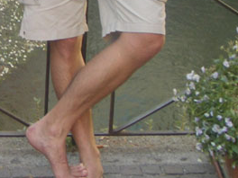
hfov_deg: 14.1
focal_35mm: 136
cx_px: -49
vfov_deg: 10.6
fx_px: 935
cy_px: -78
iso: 50
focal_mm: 5.8
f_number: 2.6
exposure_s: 1/80
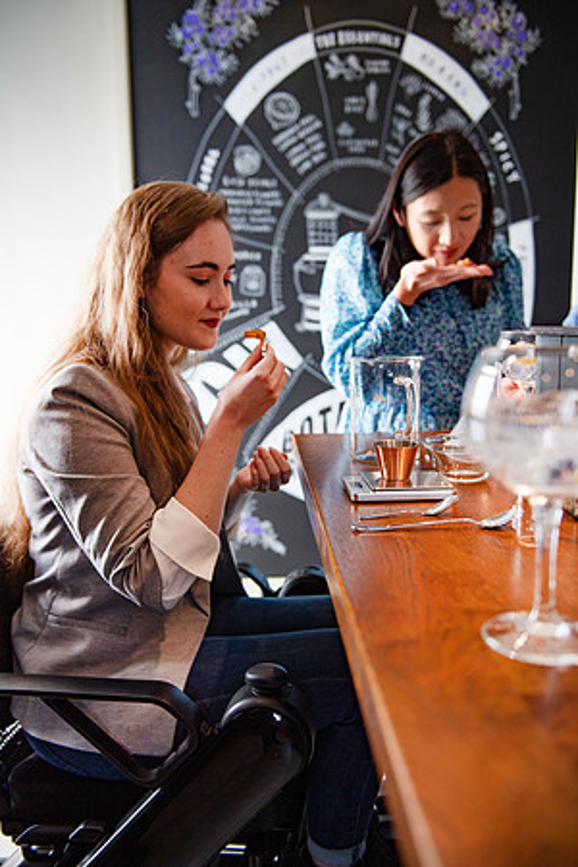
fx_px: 1445
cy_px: 434
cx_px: 289
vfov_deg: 33.4
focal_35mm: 60
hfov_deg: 22.6
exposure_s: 1/250
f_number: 2.8
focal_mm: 60
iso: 320
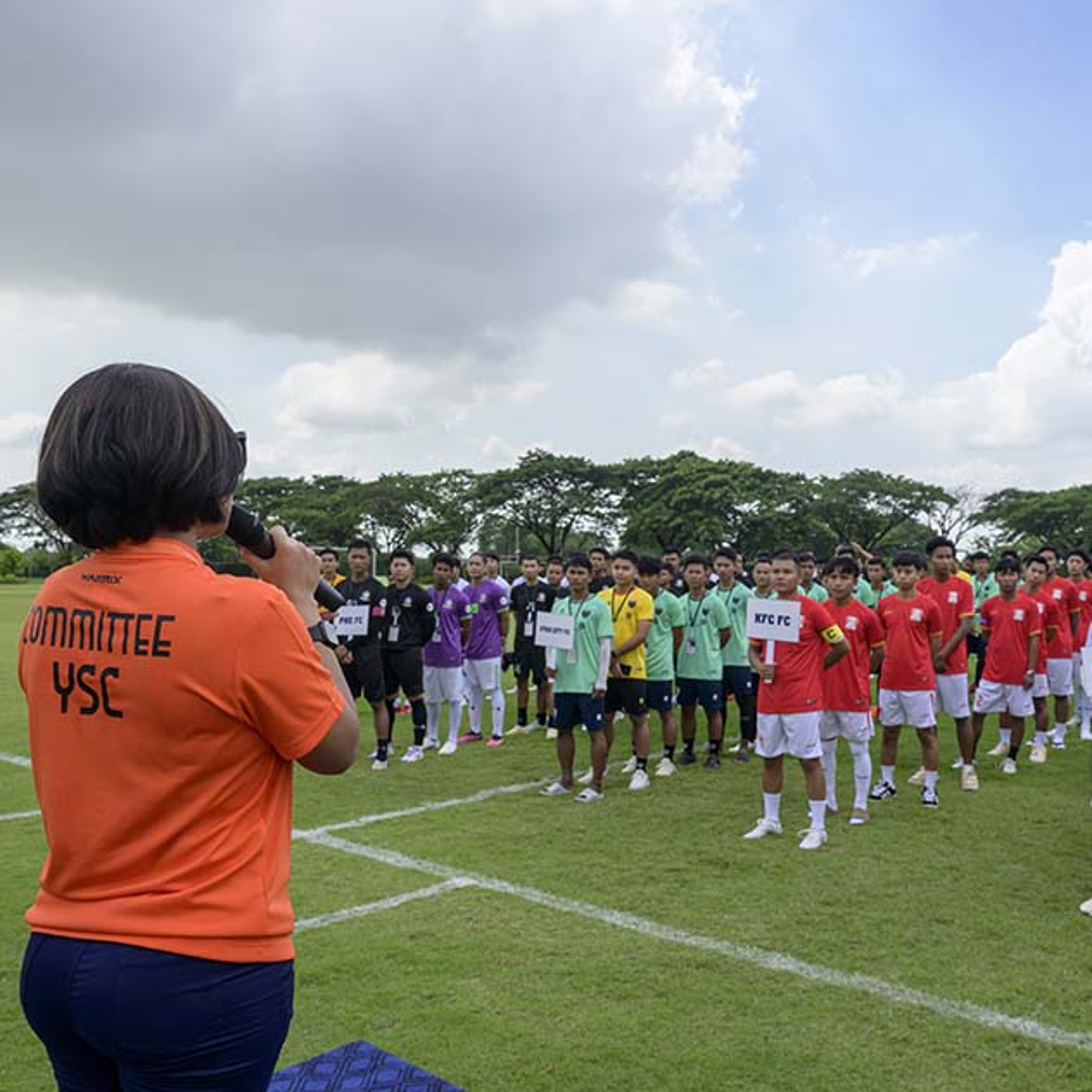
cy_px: 544
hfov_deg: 51.8
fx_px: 1106
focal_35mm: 31
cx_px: 705
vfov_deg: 52.5
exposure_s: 1/1000
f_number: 8
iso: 560
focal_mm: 24
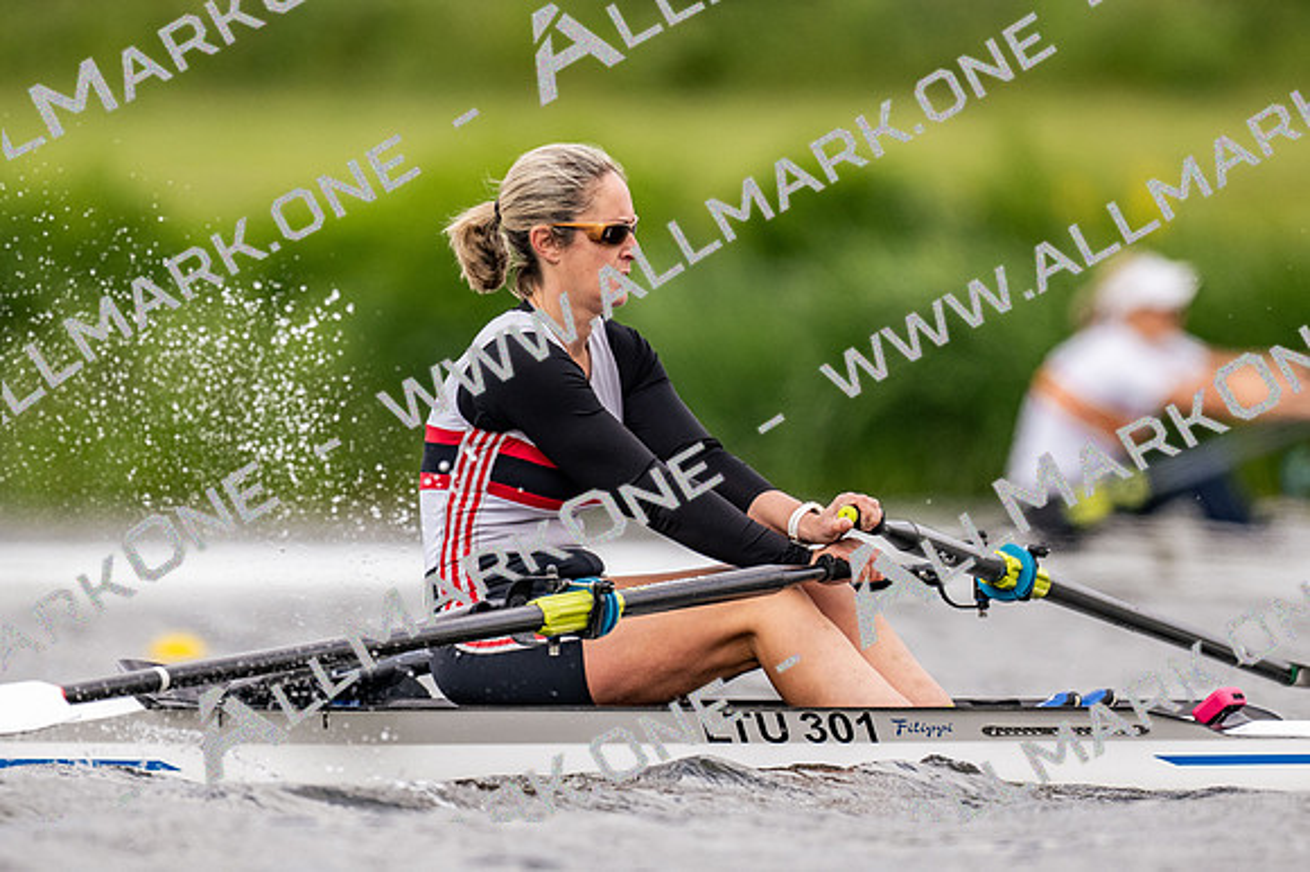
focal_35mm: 900
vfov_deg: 1.5
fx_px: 32730
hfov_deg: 2.3
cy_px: 436
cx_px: 655
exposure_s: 1/2500
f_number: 4
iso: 640
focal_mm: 600
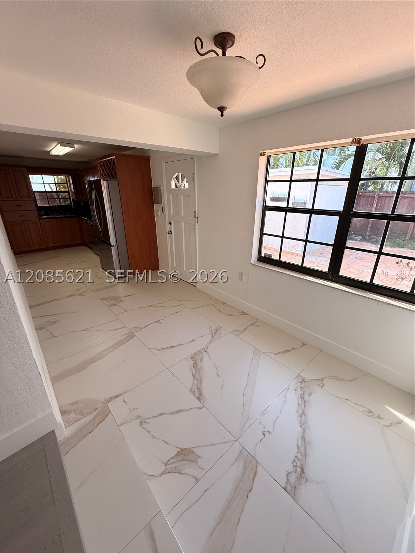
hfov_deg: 85.7
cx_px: 208
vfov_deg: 102.1
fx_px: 224
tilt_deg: -20.4
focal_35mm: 14
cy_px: 276
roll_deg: -0.7
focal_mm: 2.22
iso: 80
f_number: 2.2
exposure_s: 1/106
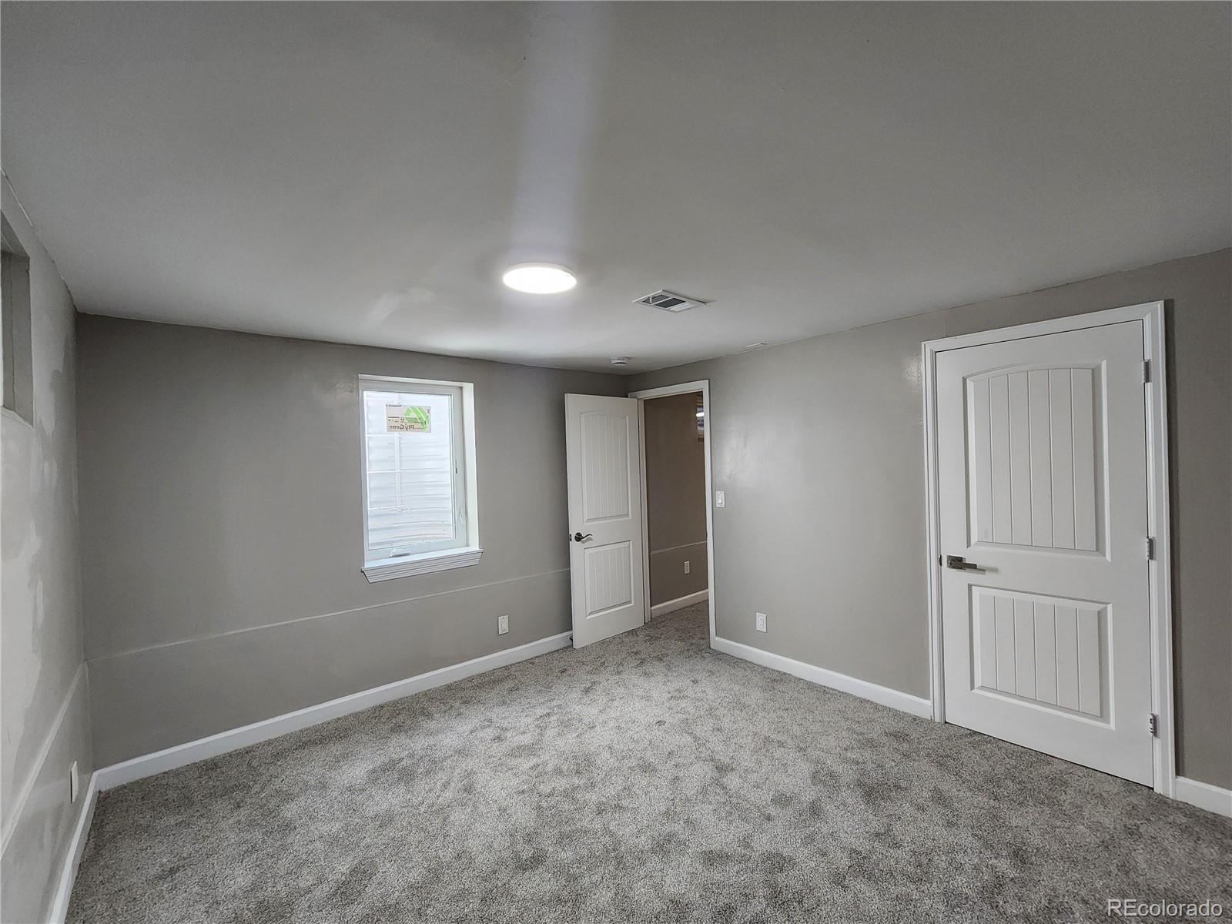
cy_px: 462
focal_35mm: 13
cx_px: 616
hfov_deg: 106.2
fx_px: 463
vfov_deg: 89.9
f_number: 2.2
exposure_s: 1/60
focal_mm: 2.2
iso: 250
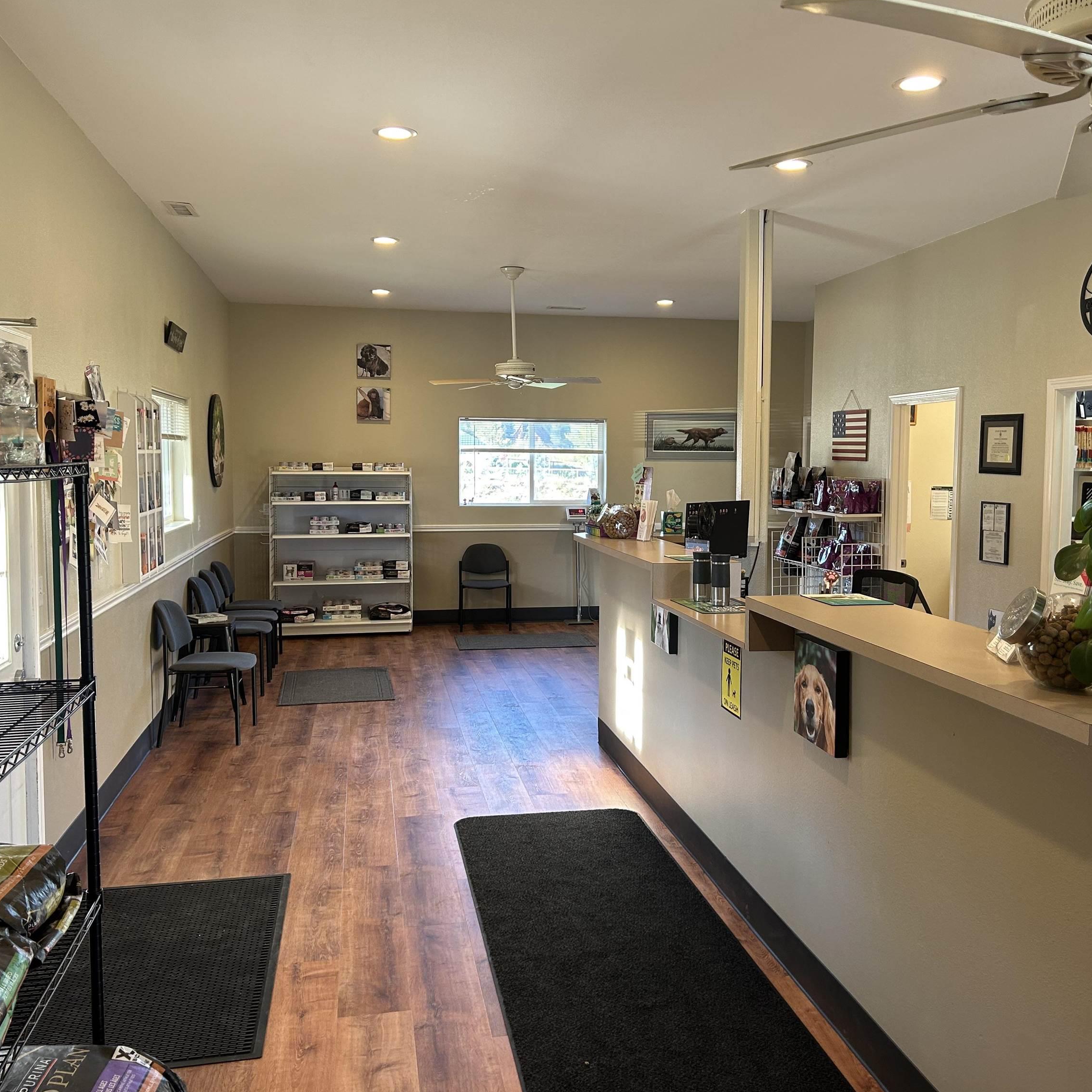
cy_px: 542
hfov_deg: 52.5
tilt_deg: -3.4
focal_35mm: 31
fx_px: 1106
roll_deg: +0.3
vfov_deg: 52.5
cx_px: 580
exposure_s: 1/60
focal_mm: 5.7
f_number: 1.5
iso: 80
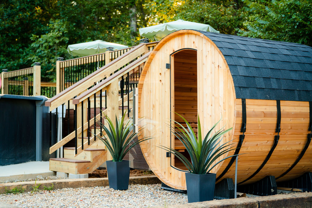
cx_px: 156
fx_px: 503
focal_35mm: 58
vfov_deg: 23.4
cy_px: 104
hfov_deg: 34.5
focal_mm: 58
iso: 400
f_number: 2.8
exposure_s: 1/640
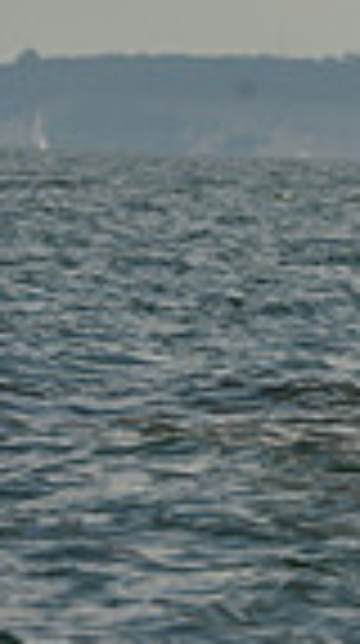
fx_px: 15950
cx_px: 1238
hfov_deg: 1.3
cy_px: -16
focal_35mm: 936
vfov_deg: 2.3
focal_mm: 220
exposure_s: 1/1250
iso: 320
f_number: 7.1
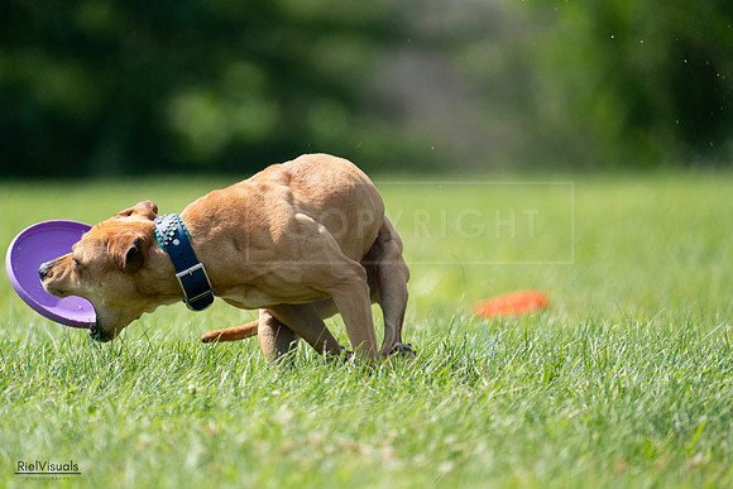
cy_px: 244
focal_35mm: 600
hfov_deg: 3.4
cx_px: 366
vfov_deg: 2.3
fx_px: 12219
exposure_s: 1/4000
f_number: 6.3
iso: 1000
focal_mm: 600
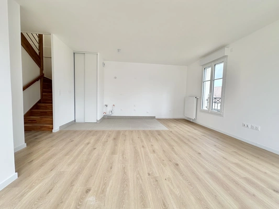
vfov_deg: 85.7
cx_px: 140
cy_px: 104
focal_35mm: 14
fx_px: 113
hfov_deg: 102.1
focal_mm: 2.22
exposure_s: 1/105
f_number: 2.2
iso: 40
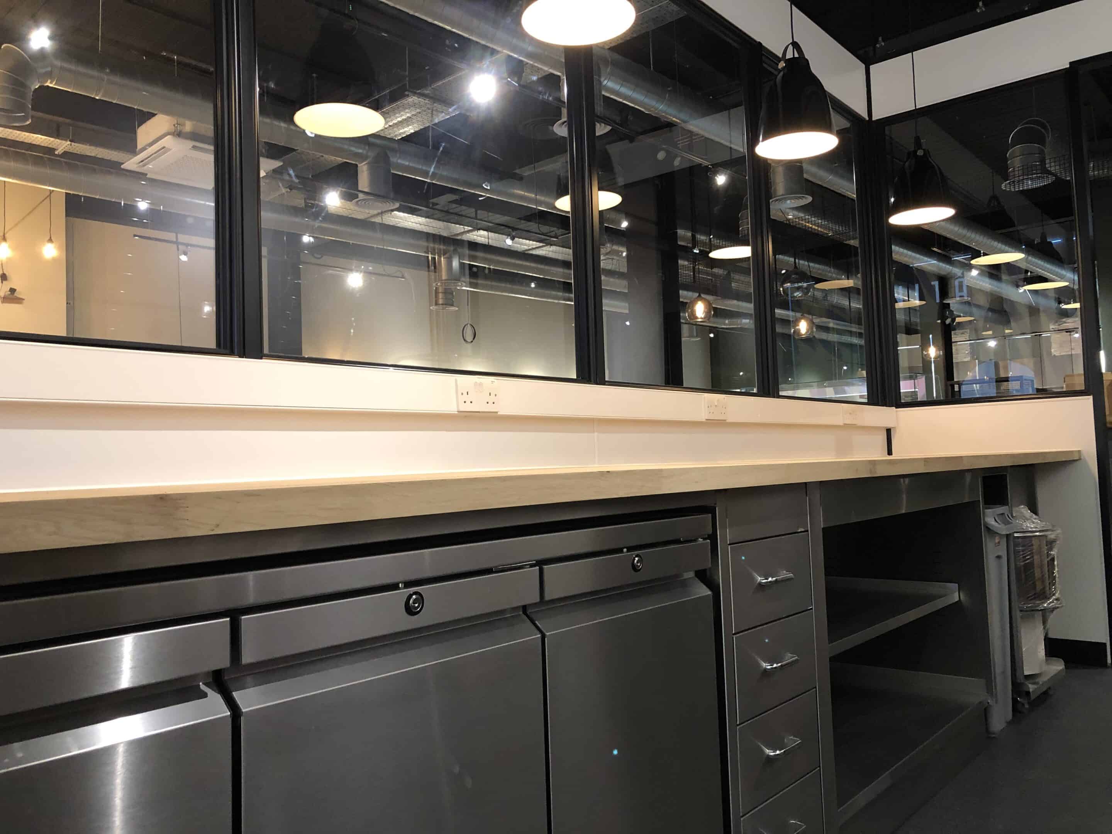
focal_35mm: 28
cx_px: 556
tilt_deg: +2.2
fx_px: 899
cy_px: 417
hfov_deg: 63.4
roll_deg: +1.8
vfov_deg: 49.7
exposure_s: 1/17
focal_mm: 3.99
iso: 100
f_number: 1.8
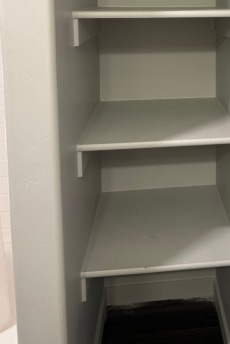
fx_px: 440
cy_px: 49
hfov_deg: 28.0
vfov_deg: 40.2
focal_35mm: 46
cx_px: 215
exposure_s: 1/60
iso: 200
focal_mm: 6.76
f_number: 1.78
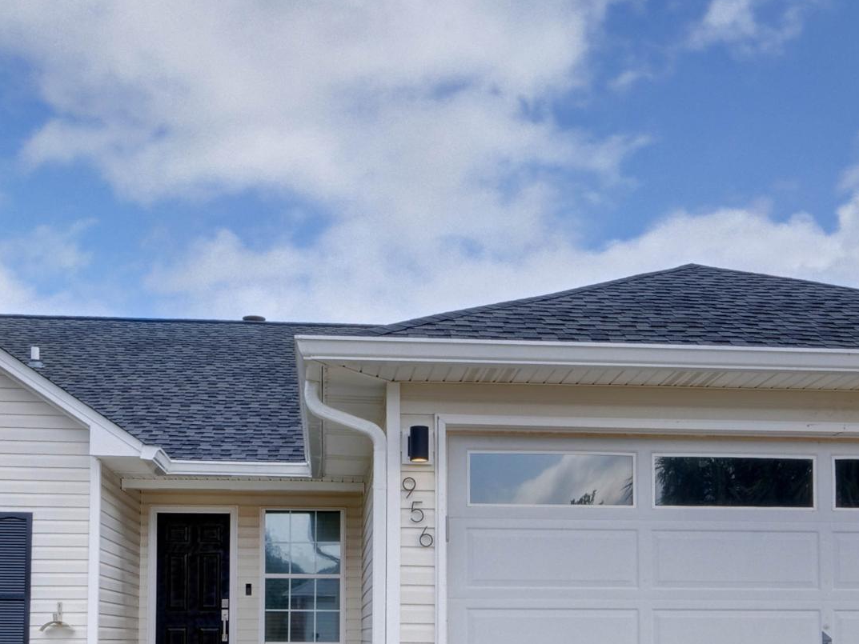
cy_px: 578
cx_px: 431
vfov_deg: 32.0
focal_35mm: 43
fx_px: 1067
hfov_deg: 43.8
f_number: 22
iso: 100
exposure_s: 1/125
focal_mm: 11
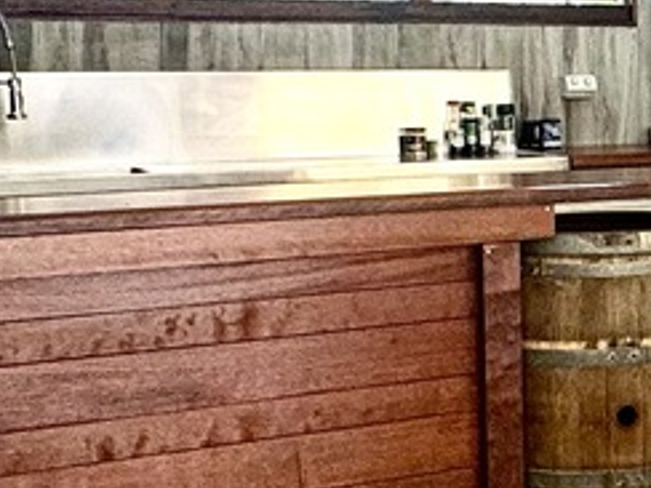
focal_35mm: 86
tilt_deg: -3.0
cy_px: 143
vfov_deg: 17.1
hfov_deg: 18.5
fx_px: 1617
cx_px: 1123
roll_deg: +0.2
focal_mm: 2.22
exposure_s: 1/100
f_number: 2.2
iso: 80
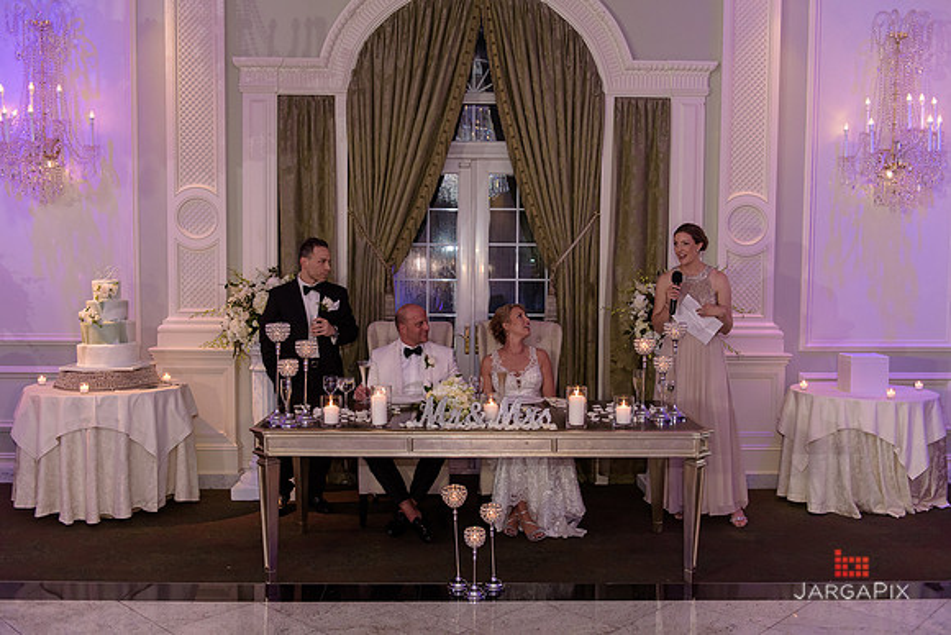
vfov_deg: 38.9
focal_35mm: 34
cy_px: 318
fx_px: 898
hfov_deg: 55.8
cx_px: 476
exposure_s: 1/125
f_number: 3.2
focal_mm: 34
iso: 1600
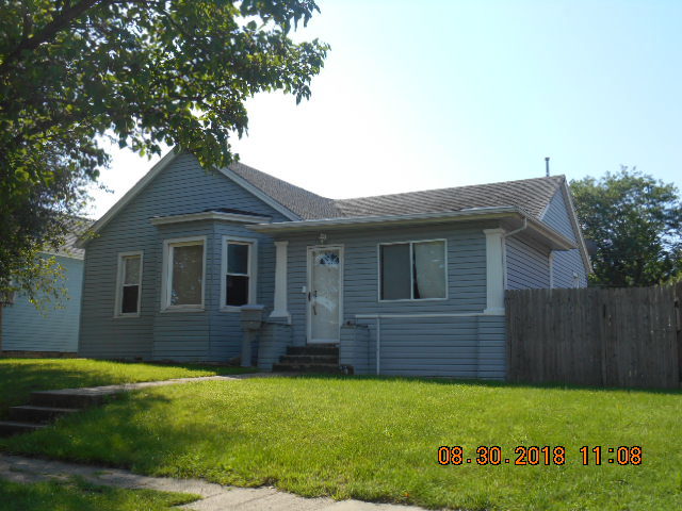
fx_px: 808
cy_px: 256
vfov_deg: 35.1
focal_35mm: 41
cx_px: 341
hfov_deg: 45.8
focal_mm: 7.2
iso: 80
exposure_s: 1/500
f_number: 3.9
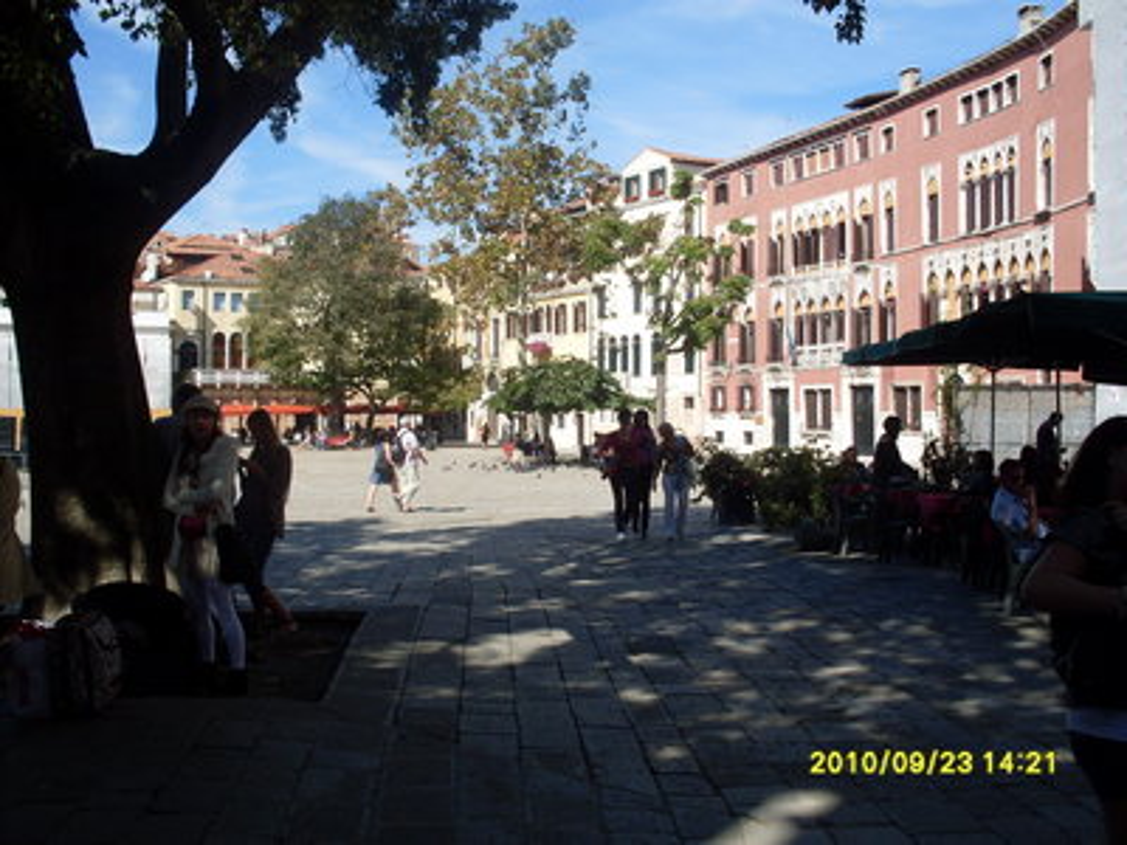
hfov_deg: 49.0
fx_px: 1237
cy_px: 422
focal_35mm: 38
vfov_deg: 37.7
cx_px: 564
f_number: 8.4
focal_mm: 6.3
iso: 80
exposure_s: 1/180
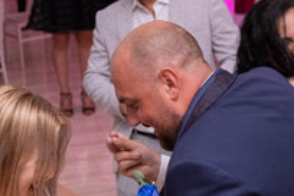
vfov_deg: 12.5
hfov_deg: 18.4
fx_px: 898
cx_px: 45
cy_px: 107
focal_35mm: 110
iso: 1600
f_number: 2.2
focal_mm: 23
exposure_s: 1/125
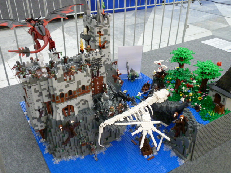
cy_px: 86
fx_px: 234
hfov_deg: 52.6
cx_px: 116
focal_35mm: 35
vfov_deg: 40.7
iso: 400
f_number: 3.5
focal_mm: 5.7
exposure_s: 1/10
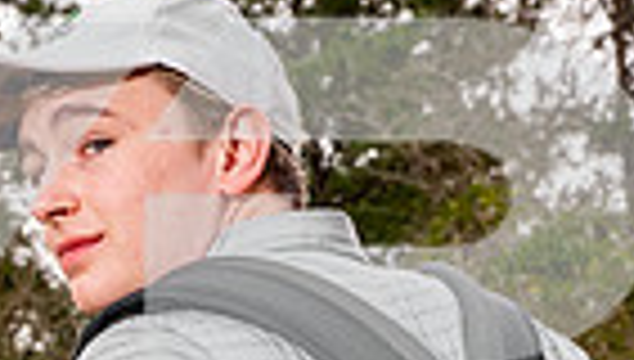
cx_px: 72
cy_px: 803
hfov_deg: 13.4
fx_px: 2679
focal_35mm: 159
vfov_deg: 7.3
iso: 100
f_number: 8
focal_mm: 37
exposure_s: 1/125
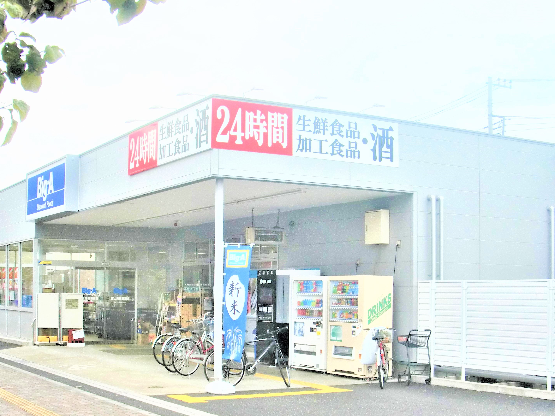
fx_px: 850
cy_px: 284
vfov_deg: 27.3
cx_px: 273
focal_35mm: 53
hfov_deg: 36.2
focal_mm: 6.66
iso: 64
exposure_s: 1/200
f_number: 3.9
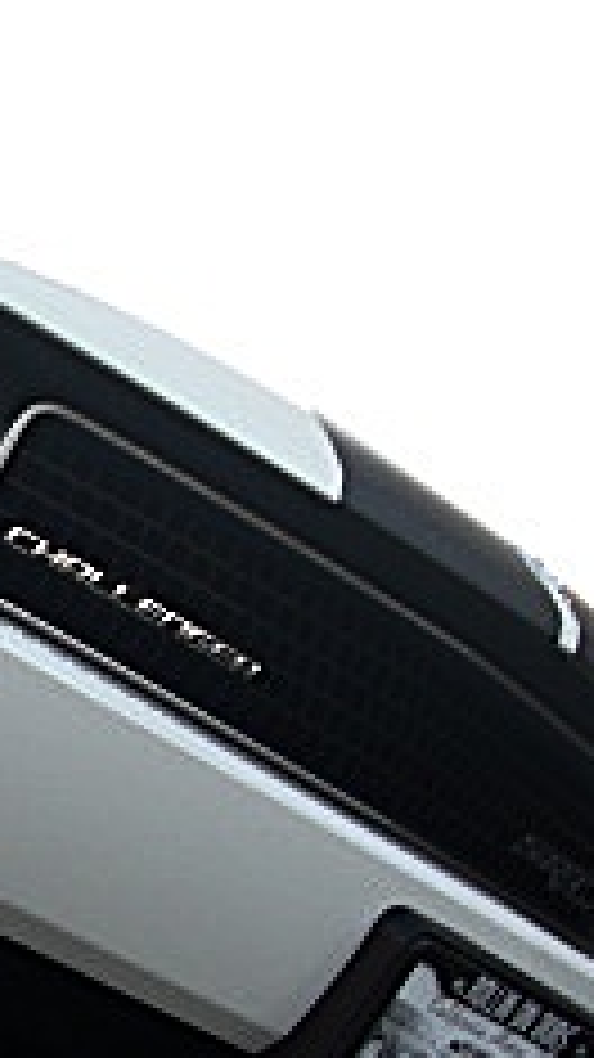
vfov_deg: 19.9
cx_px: -576
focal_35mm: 107
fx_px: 2999
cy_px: 698
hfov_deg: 10.4
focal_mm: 6.3
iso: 50
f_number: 2.8
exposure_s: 1/160
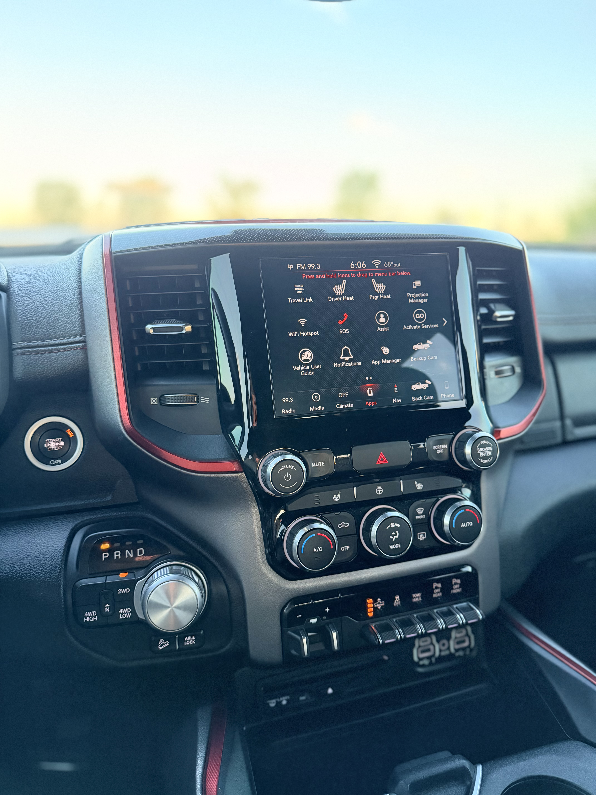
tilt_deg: -14.6
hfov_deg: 56.8
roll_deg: -0.8
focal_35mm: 24
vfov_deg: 71.6
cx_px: 298
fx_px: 551
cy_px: 398
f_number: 1.78
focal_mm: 6.76
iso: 800
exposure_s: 1/60
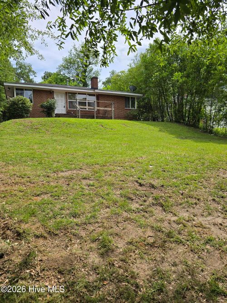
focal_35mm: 23
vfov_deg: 73.9
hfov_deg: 58.9
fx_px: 201
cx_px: 114
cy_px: 152
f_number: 1.7
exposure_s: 1/677
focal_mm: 6.3
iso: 12
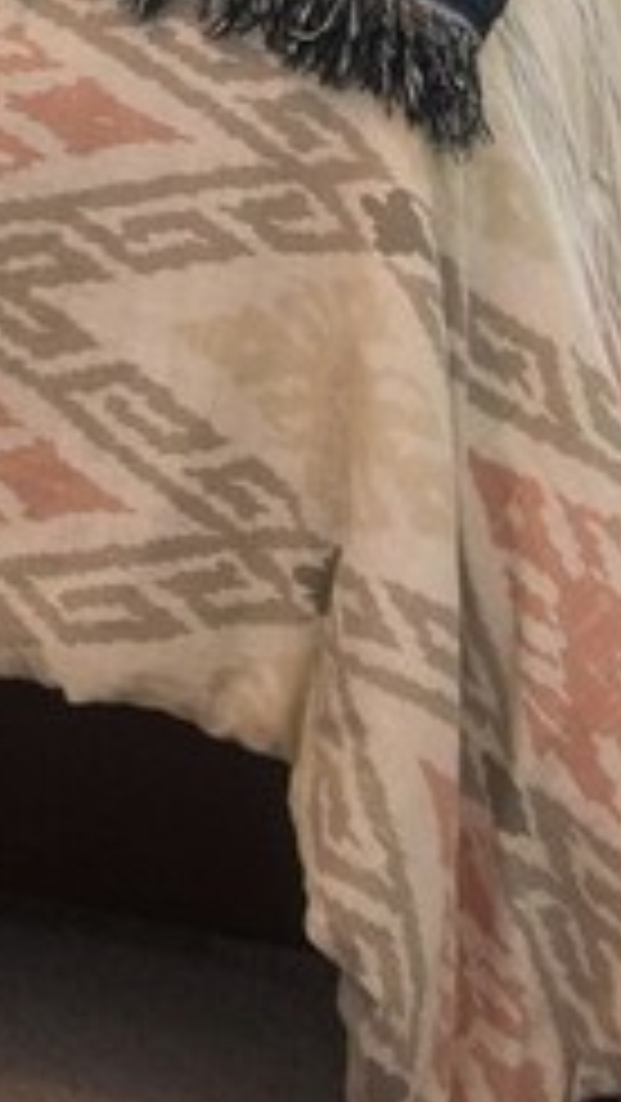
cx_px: -709
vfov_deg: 16.5
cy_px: -805
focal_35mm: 111
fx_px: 3246
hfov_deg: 10.0
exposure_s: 1/15
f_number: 8
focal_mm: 16
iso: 400
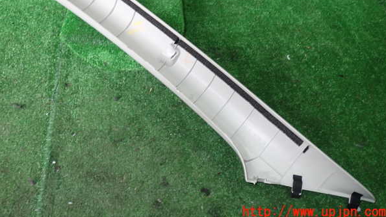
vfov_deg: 35.3
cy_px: 74
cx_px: 194
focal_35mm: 33
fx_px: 338
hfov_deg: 59.5
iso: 200
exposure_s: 1/30
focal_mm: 5.4
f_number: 2.3
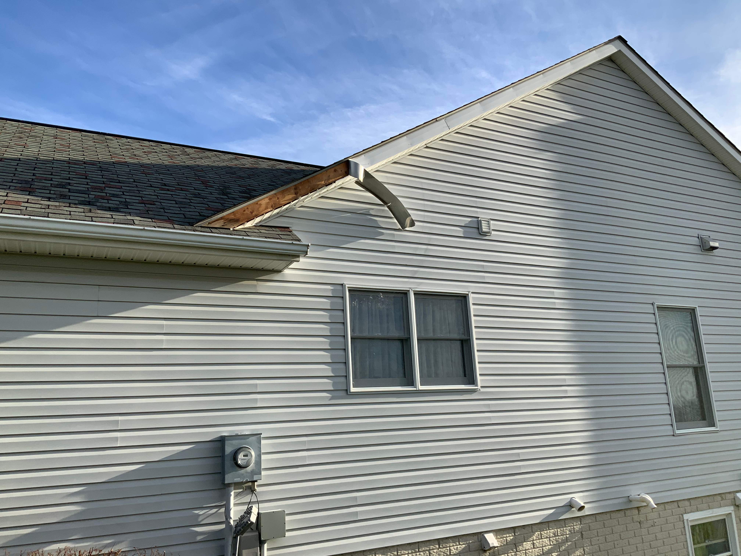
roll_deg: +4.1
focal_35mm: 29
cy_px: 278
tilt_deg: +12.9
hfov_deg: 61.7
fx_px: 621
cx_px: 370
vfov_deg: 48.2
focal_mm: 3
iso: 16
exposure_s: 1/1451
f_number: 1.8
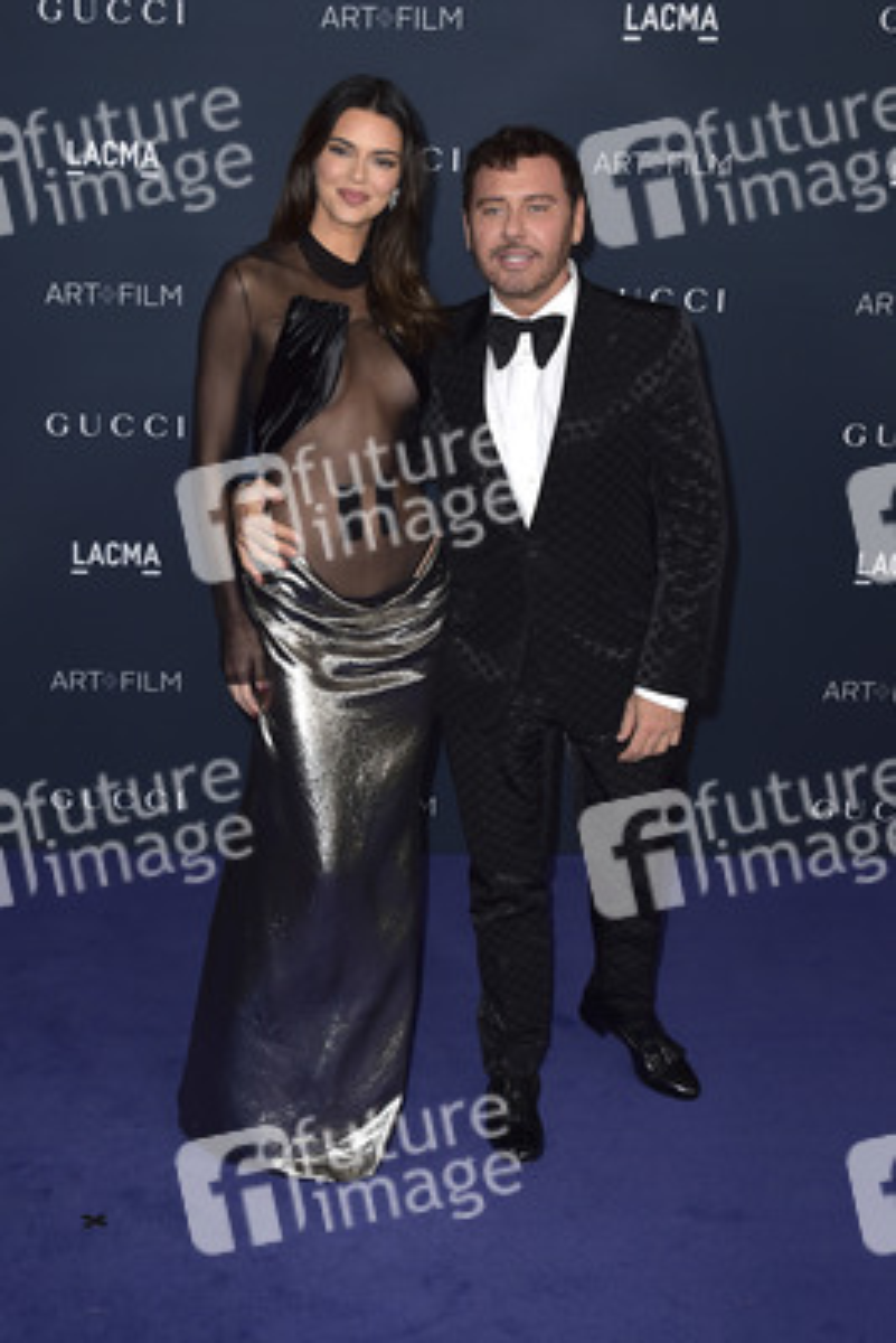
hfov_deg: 33.4
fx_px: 1492
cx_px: 448
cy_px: 672
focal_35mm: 40
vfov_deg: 48.4
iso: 500
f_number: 6.3
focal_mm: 40
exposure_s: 1/250
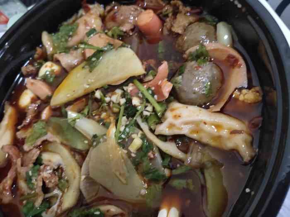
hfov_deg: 61.7
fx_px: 243
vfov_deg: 48.2
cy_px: 108
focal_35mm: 29
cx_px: 145
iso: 862
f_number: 1.8
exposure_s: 1/25
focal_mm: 4.27
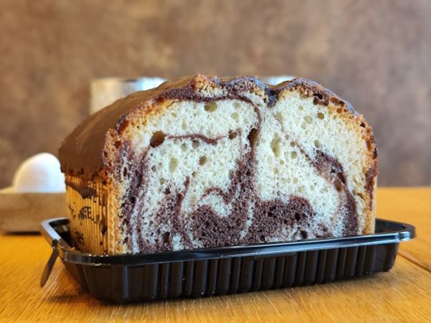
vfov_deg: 58.9
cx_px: 216
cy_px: 162
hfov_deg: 73.9
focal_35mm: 23
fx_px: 286
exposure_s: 1/50
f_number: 1.69
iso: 1209
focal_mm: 7.01
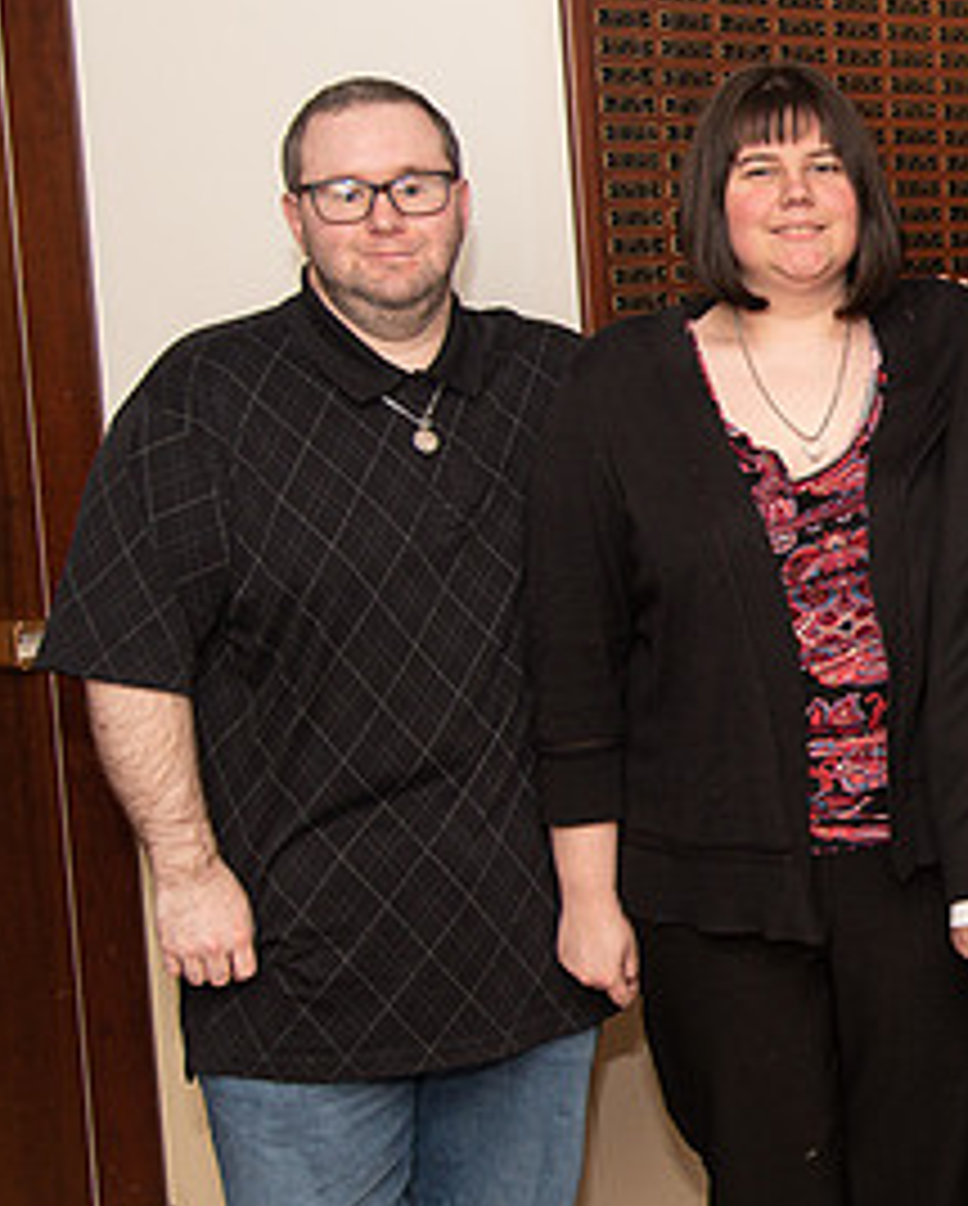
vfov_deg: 26.7
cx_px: 1283
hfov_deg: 19.7
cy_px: 502
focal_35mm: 71
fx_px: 2538
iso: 800
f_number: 4
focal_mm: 35
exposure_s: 1/200
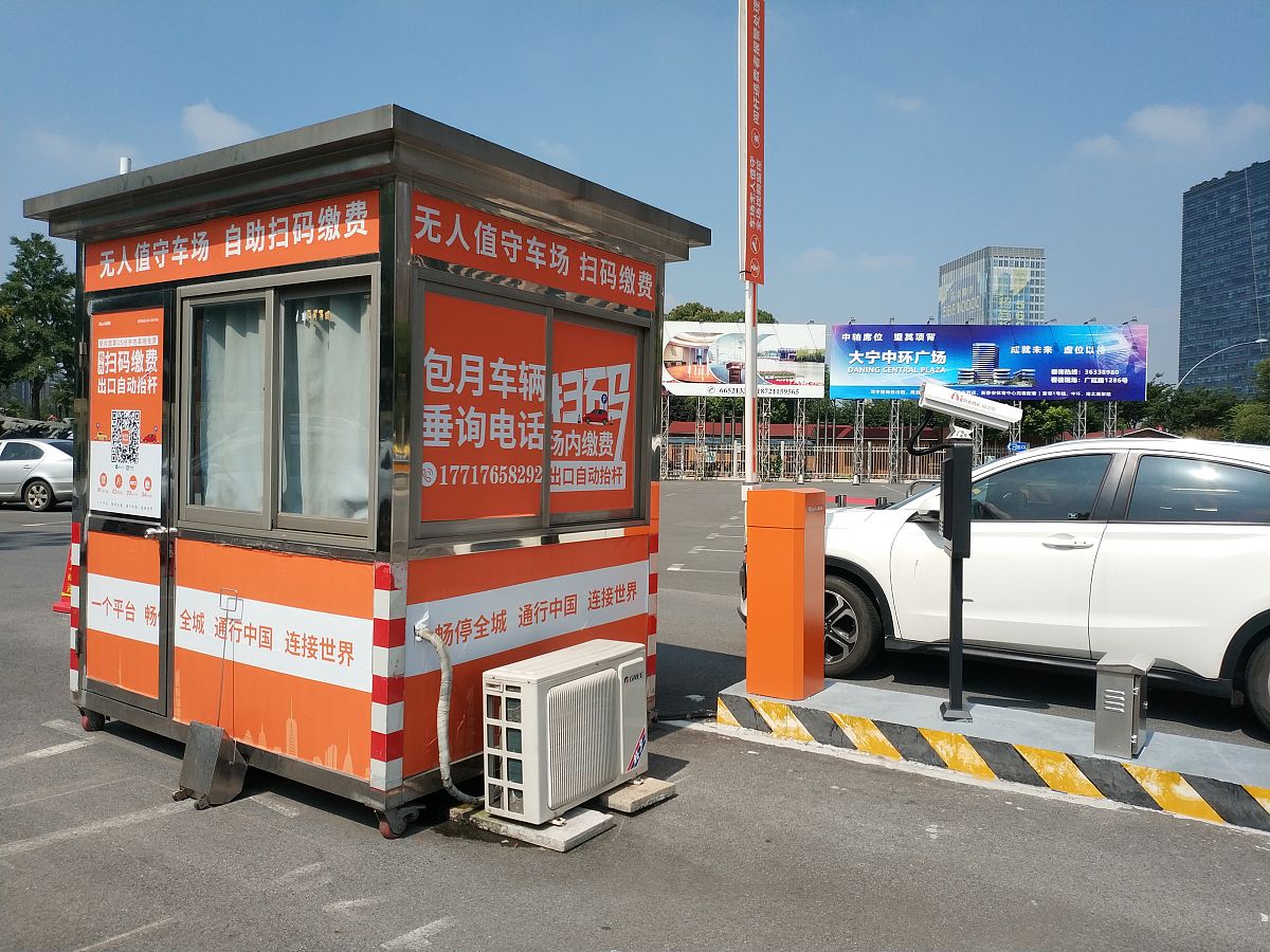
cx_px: 635
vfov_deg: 44.2
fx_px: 1174
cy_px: 476
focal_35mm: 32
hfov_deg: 56.8
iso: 100
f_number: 2
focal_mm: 4.5
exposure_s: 1/1676
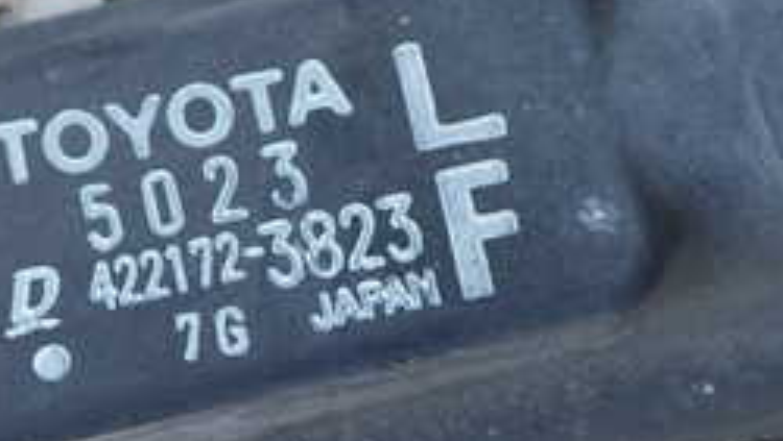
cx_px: 251
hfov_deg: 22.6
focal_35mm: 94
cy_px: 163
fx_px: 1953
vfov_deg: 12.9
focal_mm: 6.37
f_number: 2.5
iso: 200
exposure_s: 1/60
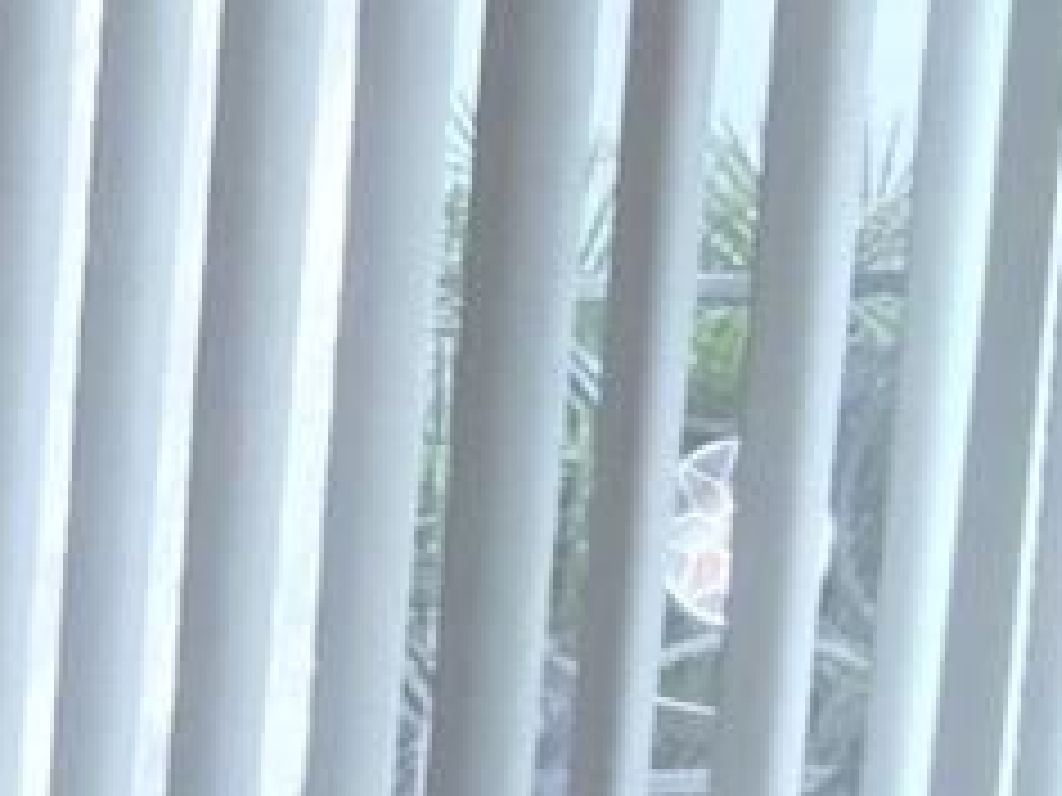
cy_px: 778
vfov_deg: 8.0
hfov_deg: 8.7
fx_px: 5645
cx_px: -2228
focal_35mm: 184
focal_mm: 4.15
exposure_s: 1/120
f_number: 2.2
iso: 40
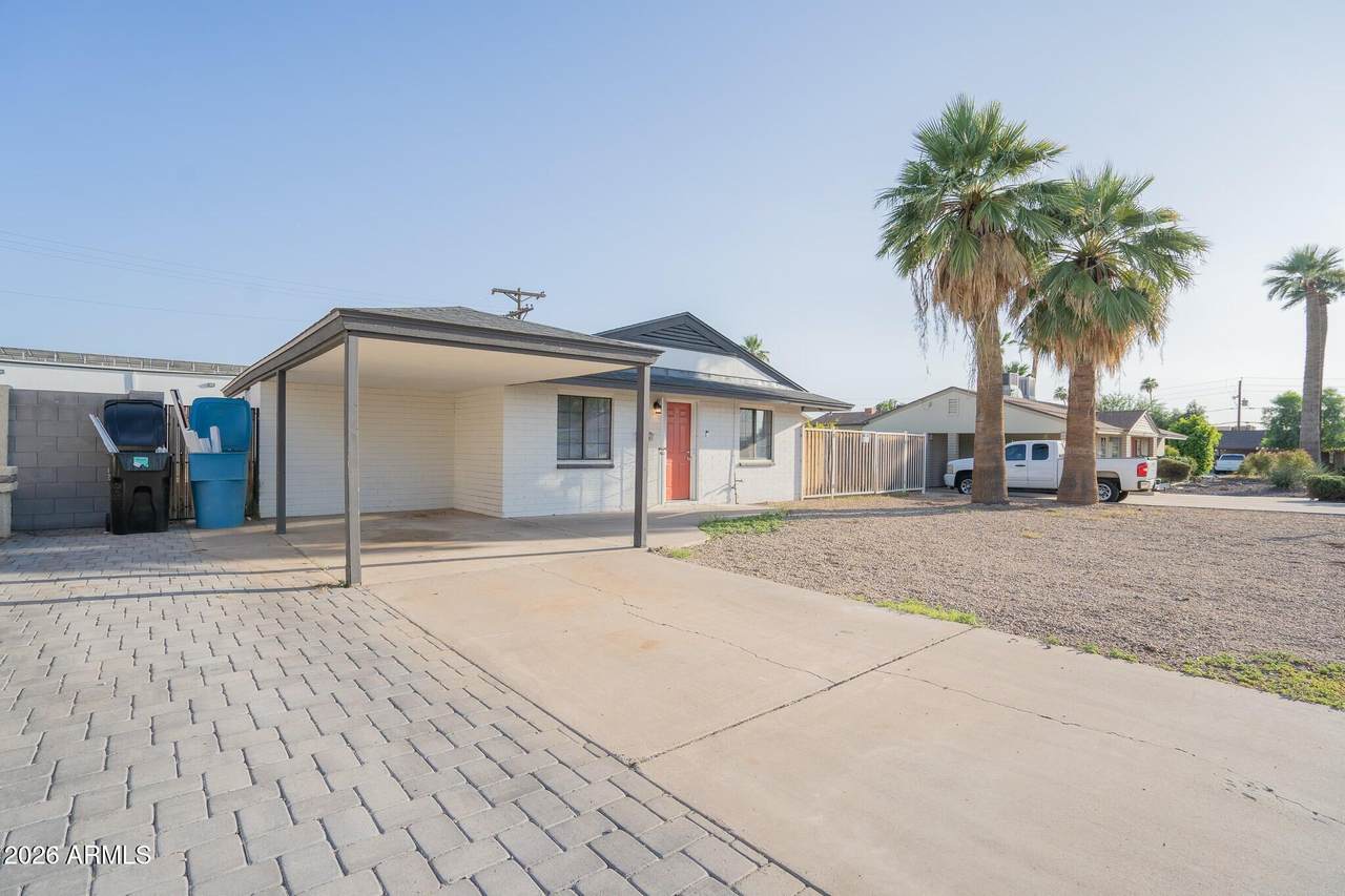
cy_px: 448
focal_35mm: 16
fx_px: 598
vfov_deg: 73.7
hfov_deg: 96.7
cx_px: 672
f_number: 5
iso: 100
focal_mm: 16
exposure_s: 1/640
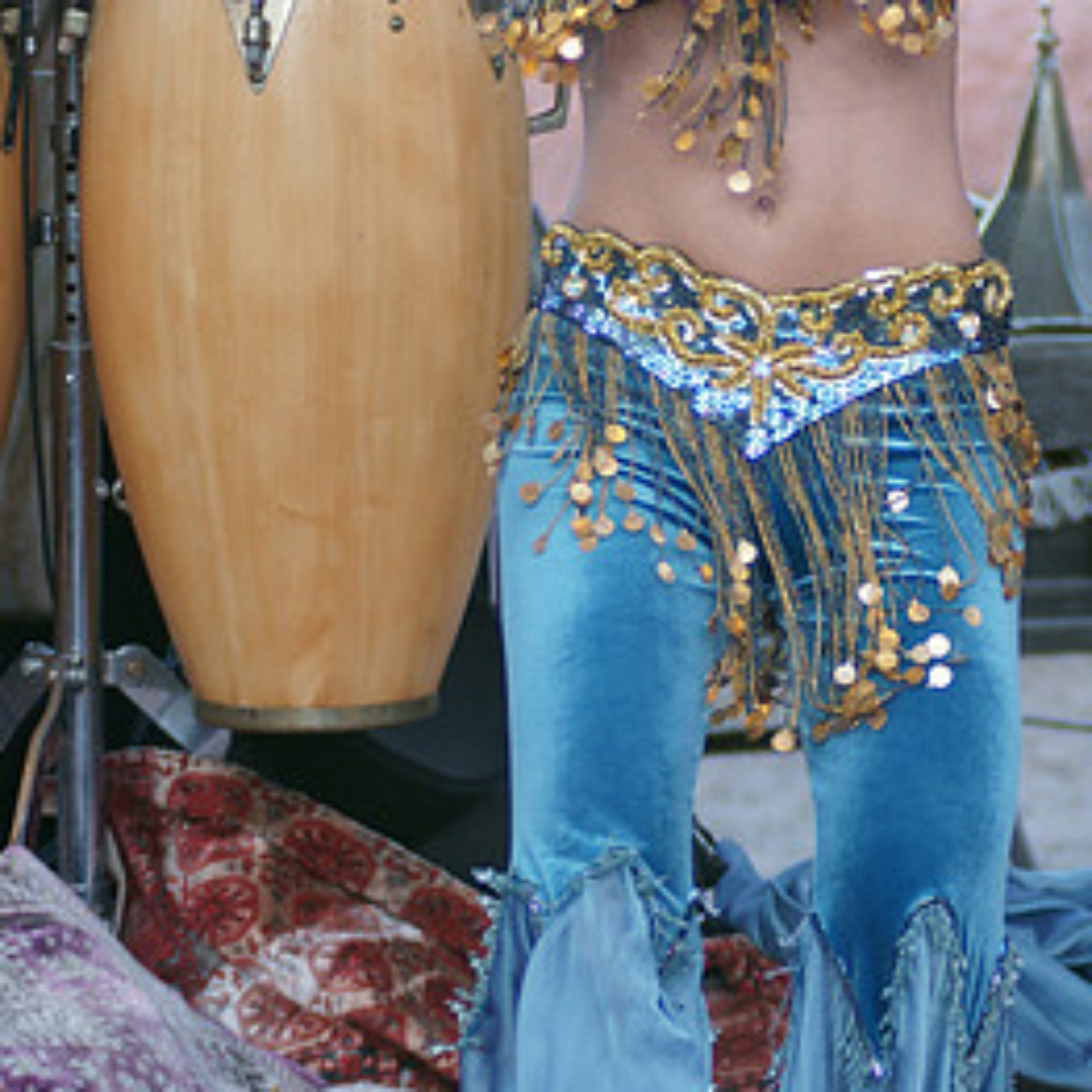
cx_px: 765
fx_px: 8066
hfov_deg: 7.7
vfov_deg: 7.7
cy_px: 175
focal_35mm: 226
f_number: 3.5
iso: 400
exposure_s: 1/200
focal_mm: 80
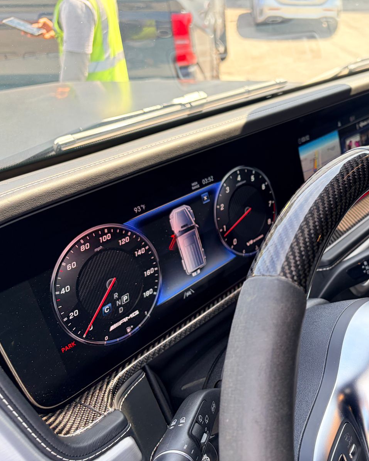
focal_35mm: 34
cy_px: 230
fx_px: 464
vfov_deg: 52.8
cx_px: 303
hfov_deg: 41.2
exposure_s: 1/174
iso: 50
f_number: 1.6
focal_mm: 5.96
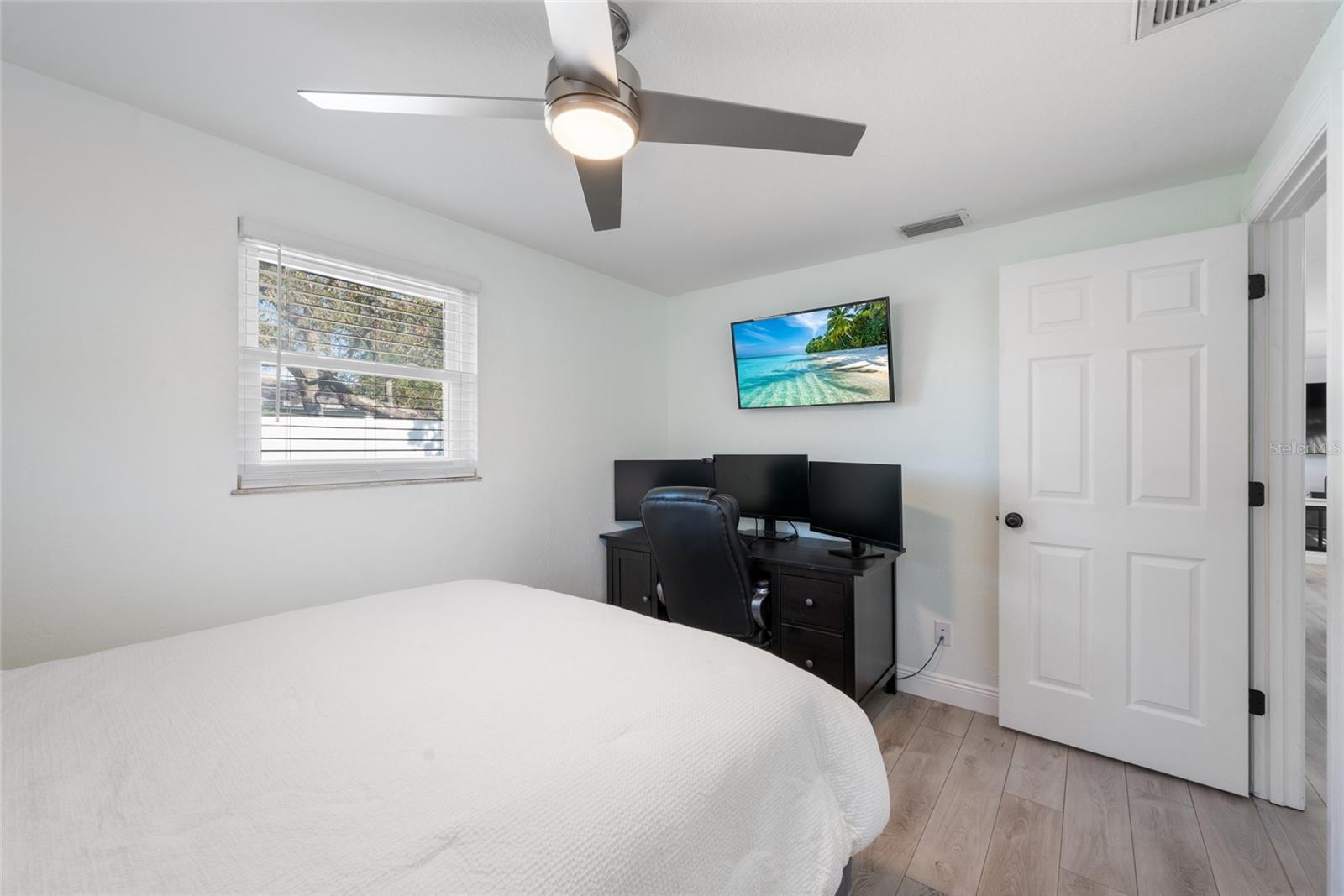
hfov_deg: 104.2
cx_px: 672
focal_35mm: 14
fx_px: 523
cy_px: 448
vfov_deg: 81.2
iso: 250
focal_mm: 14
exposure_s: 1/1.25
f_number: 9
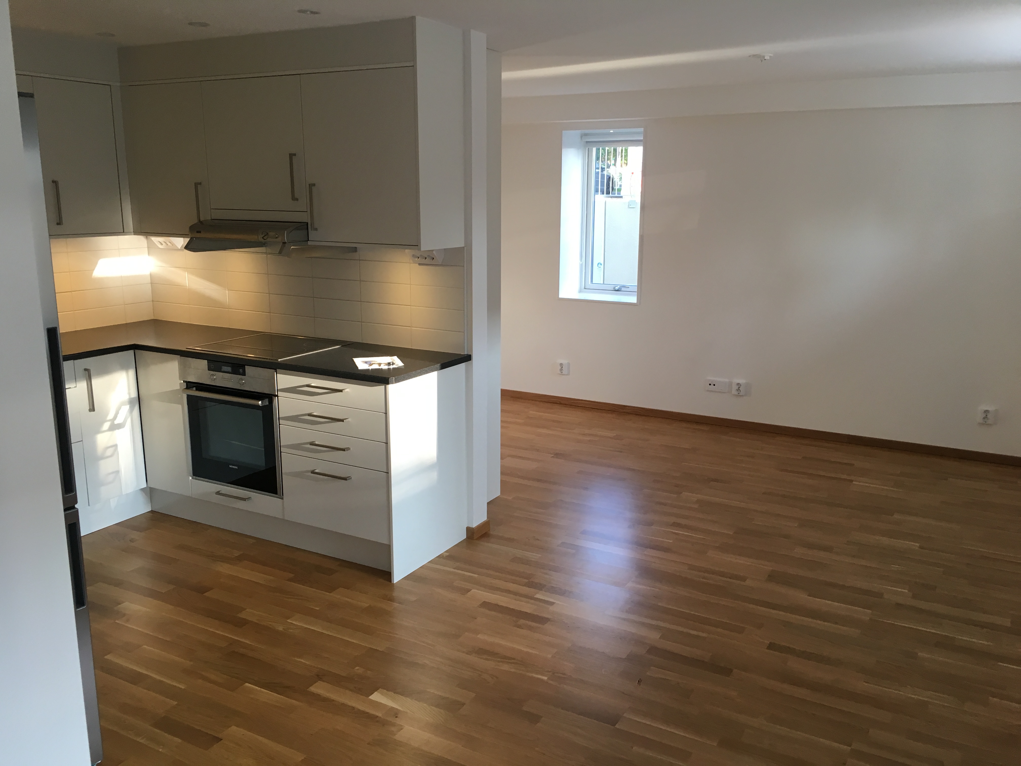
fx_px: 855
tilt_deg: -12.1
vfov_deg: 48.2
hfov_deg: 61.7
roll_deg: +0.4
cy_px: 383
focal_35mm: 29
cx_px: 510
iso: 32
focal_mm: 4.15
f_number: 2.2
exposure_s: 1/33
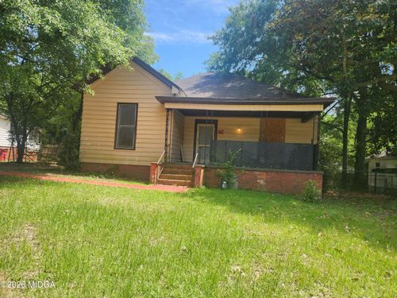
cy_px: 149
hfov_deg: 73.9
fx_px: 264
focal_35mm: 23
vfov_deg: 58.9
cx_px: 198
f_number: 1.8
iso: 20
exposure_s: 1/641
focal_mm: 5.4
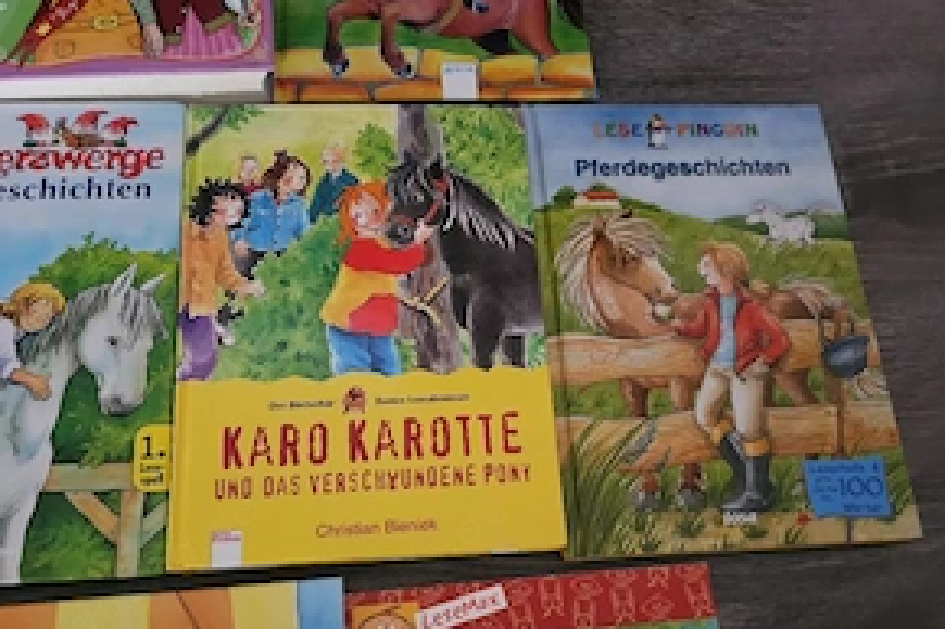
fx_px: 866
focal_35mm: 33
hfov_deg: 57.2
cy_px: 349
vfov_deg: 39.9
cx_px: 482
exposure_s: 1/25.1
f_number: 1.7
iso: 1000
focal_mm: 6.3
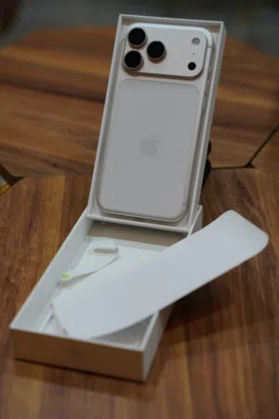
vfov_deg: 28.8
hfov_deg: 19.5
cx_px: 140
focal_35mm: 70
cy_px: 210
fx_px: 814
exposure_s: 1/160
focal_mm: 70
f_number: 4
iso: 500
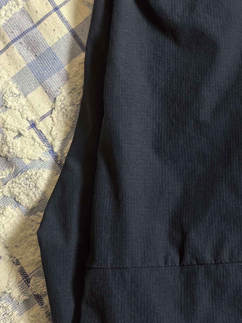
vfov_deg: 32.2
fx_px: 550
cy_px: 92
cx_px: 263
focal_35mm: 59
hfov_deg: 23.4
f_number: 1.6
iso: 320
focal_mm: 8.5
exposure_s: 1/50
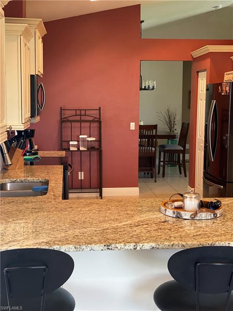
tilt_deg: -6.1
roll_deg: -0.8
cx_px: 116
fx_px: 467
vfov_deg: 36.8
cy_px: 156
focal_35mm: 52
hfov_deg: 28.0
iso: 250
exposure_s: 1/40
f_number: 2
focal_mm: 6
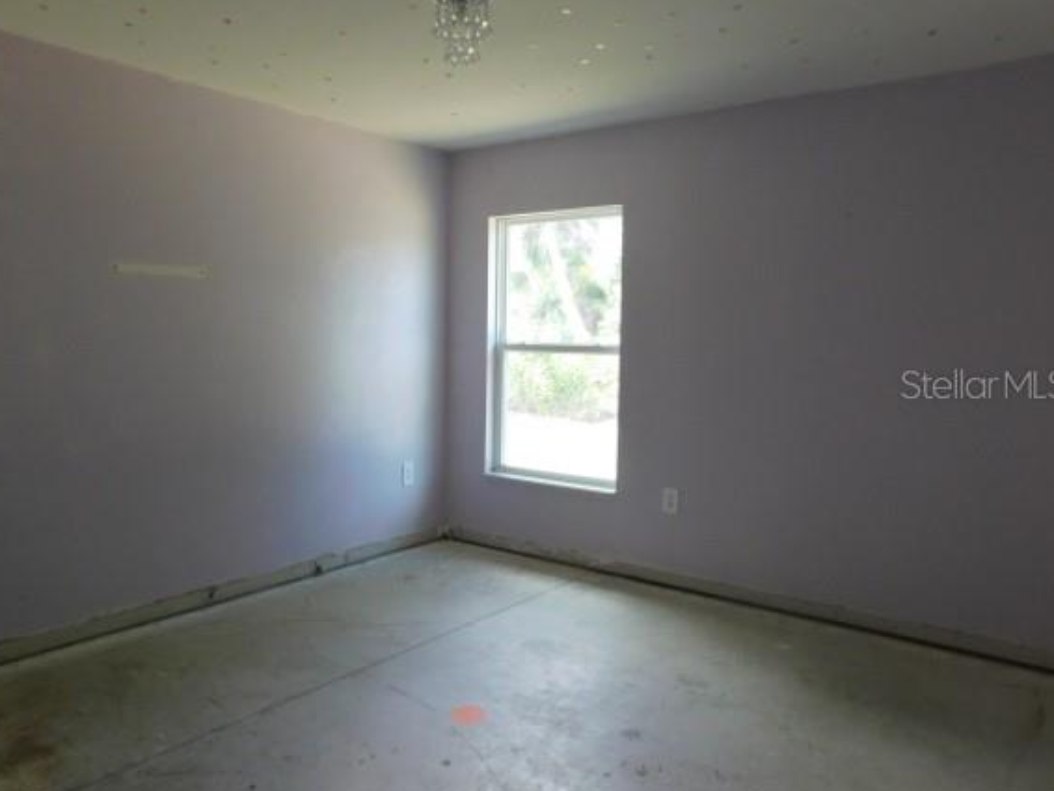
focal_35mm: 26
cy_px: 383
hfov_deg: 67.2
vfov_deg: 53.1
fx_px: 792
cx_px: 480
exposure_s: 1/30
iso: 125
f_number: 3
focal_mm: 4
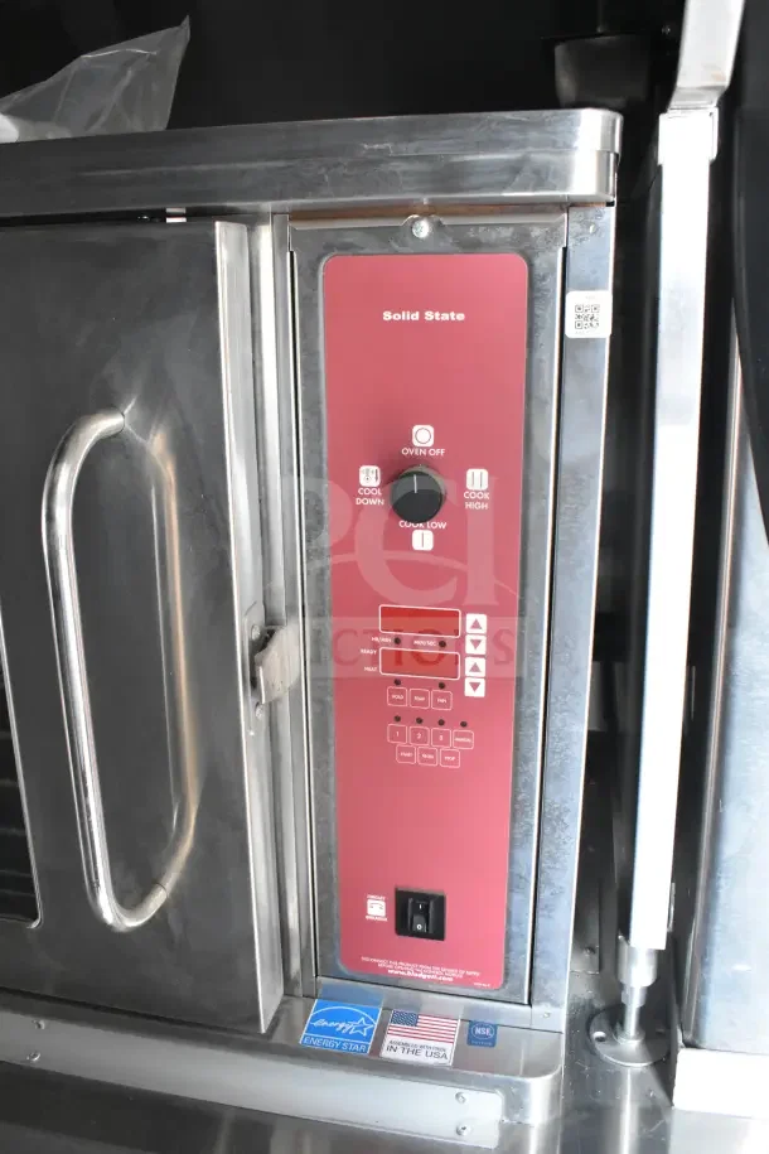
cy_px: 577
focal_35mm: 30
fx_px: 961
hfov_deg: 43.6
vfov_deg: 61.9
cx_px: 384
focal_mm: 20
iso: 6400
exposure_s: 1/160
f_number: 5.6
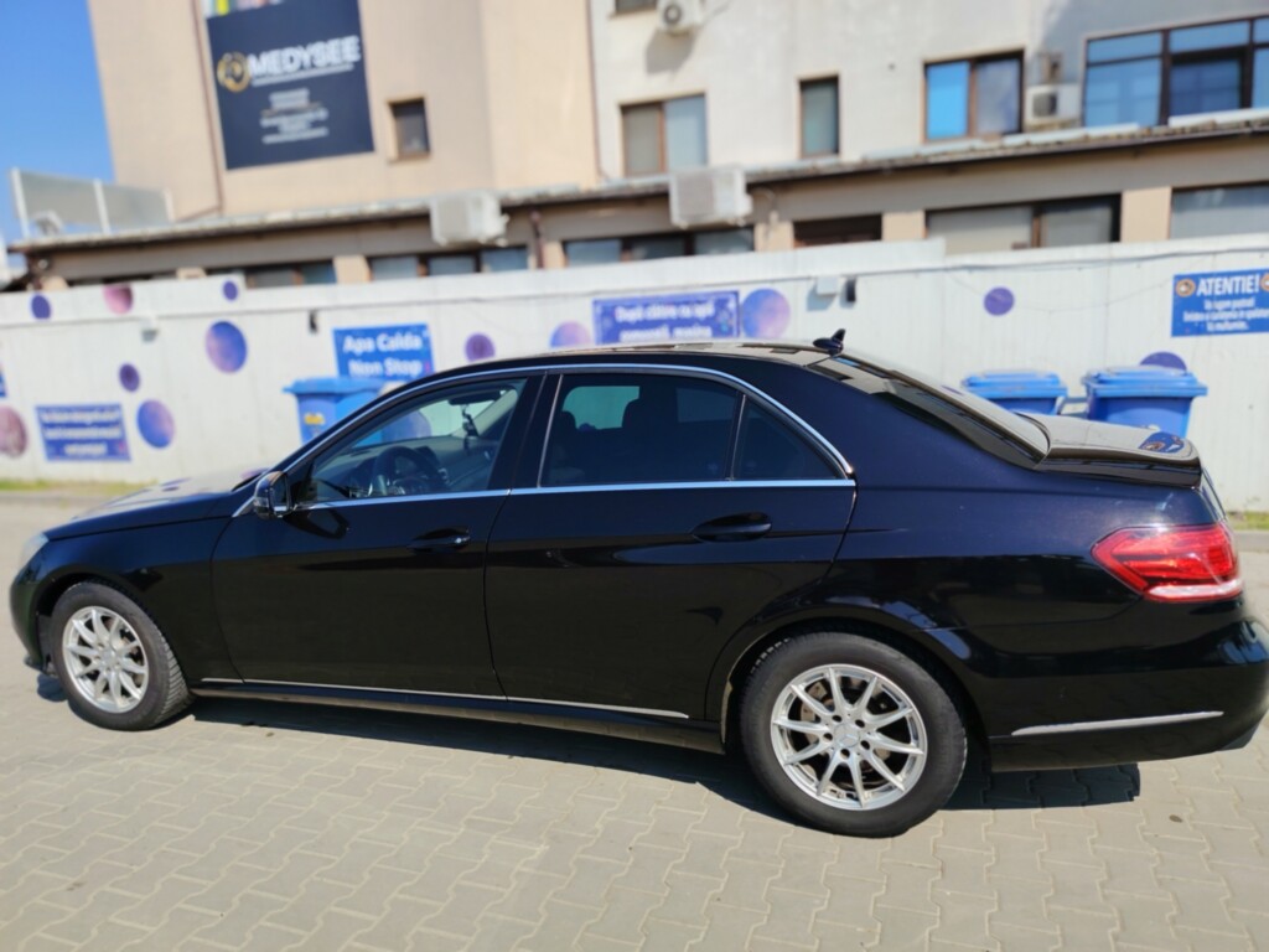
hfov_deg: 71.6
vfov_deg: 56.8
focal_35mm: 24
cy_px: 476
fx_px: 880
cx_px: 634
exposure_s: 1/1139
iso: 101
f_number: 4
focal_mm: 5.25
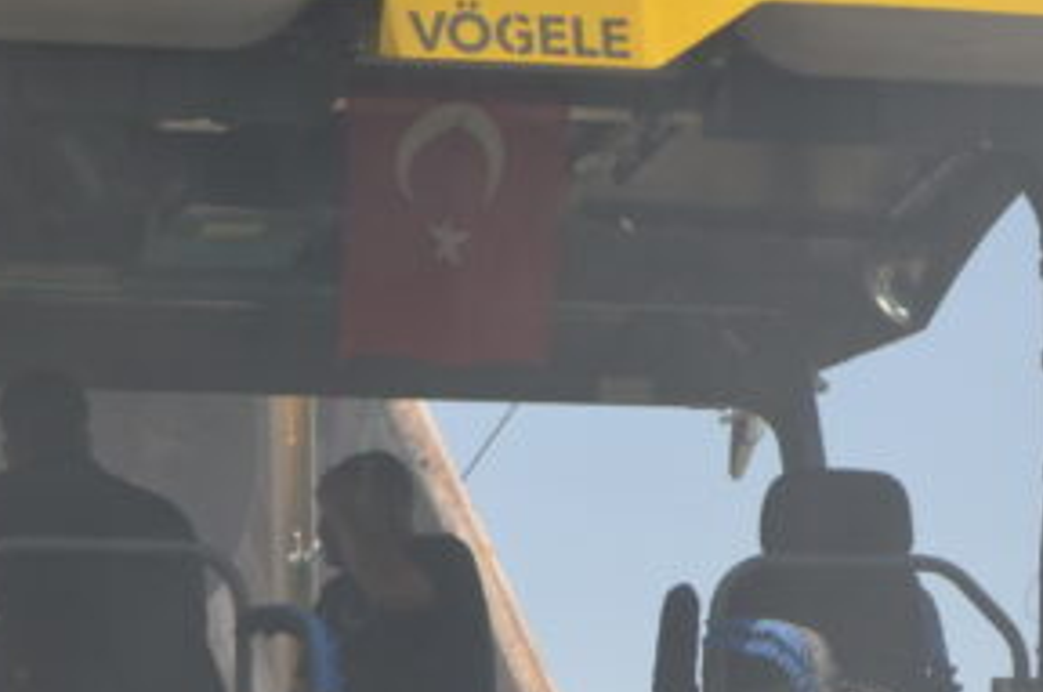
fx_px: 6161
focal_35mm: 213
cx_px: 934
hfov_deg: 9.6
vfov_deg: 6.3
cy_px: 1199
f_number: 6.3
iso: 100
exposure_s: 1/250
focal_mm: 32
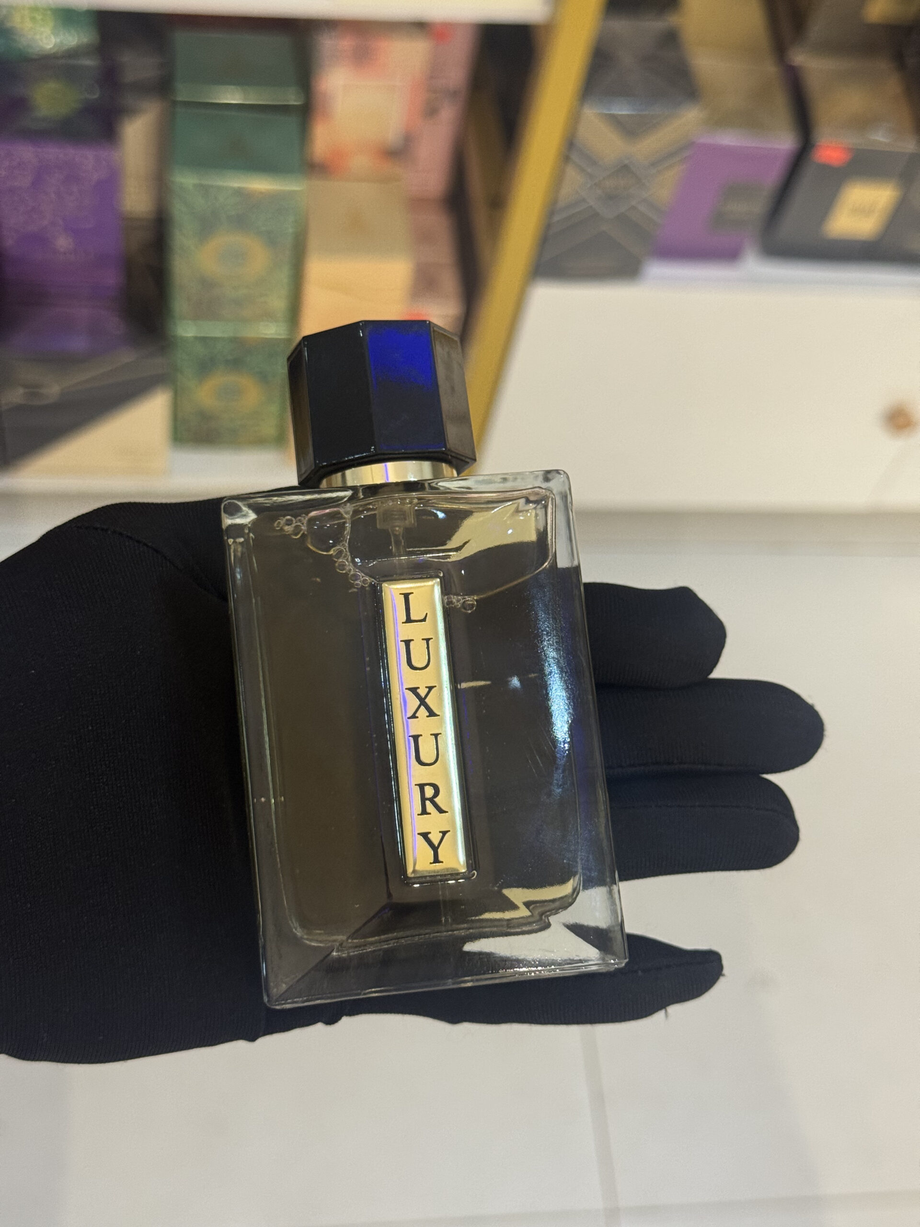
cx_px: 460
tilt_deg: -56.4
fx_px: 1701
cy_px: 614
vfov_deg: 39.7
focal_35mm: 48
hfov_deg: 30.3
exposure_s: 1/33
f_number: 1.78
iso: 250
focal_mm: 6.76
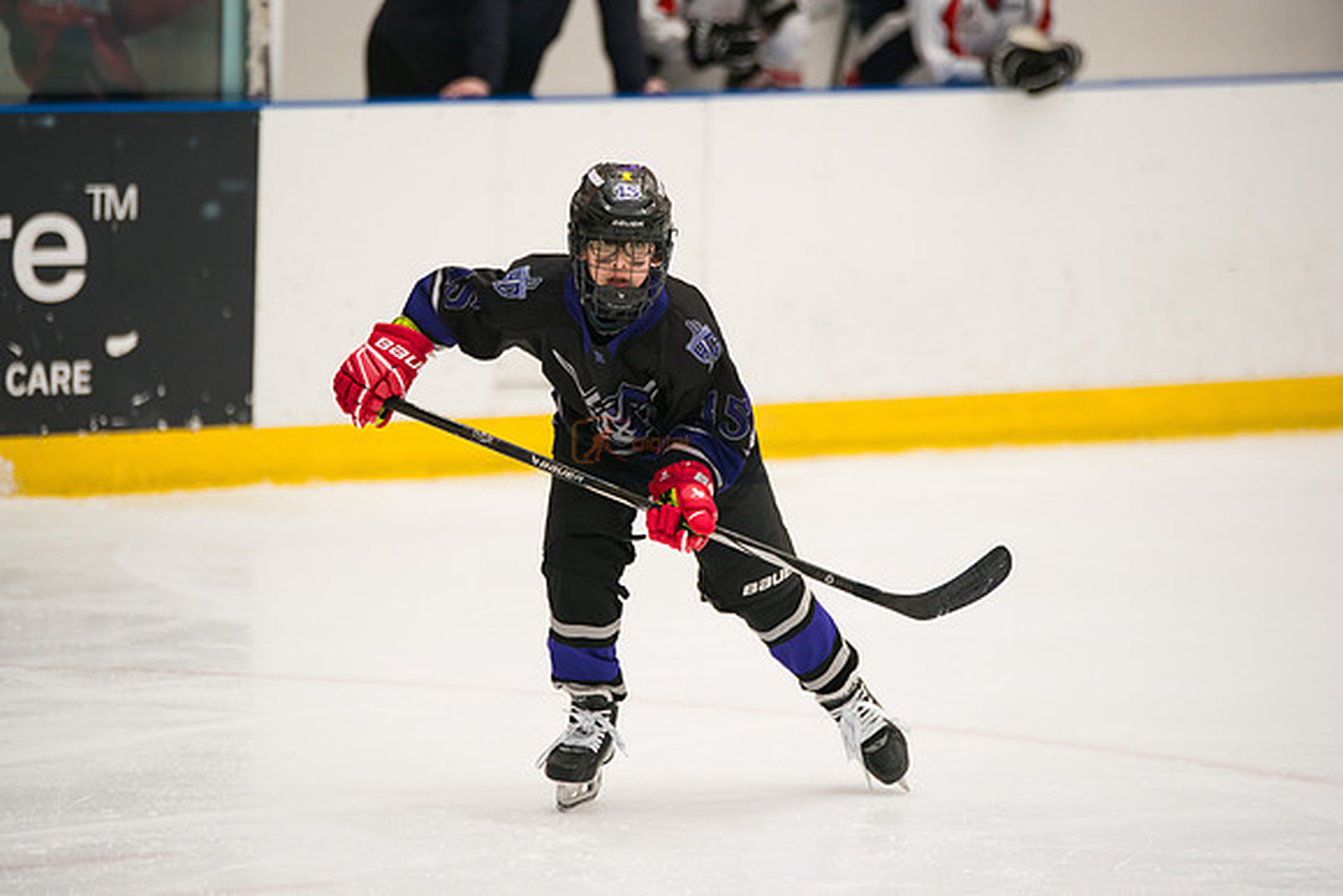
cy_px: 448
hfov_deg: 8.3
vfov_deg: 5.6
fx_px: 9216
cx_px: 672
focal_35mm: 247
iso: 2000
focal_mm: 247
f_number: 3.2
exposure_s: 1/1250
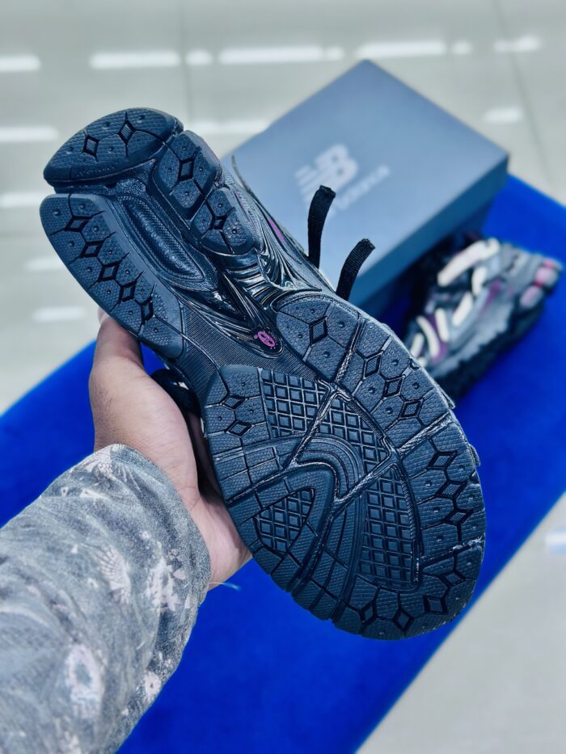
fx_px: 1046
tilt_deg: -57.1
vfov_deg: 39.7
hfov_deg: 30.3
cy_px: 377
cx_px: 283
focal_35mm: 48
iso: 160
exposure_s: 1/100
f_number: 1.78
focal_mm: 6.86
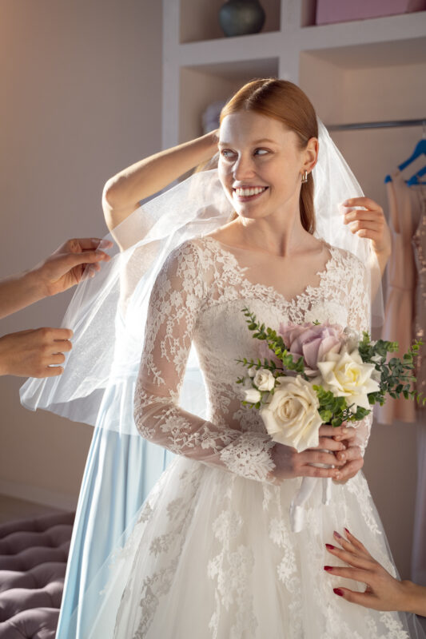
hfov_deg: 29.2
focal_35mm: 46
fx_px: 817
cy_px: 320
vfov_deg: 42.8
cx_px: 213
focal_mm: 46
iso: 400
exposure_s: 1/800
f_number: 4
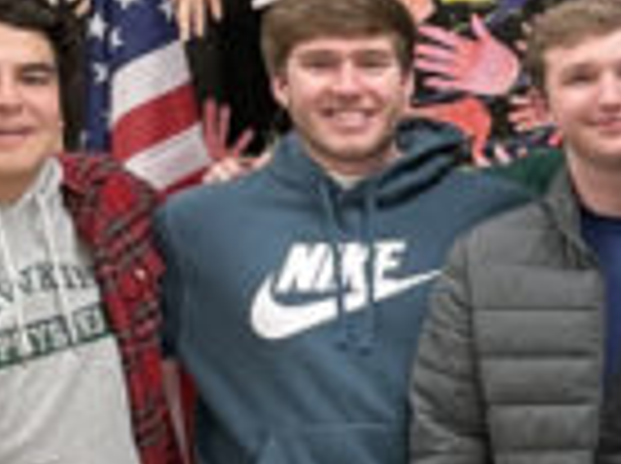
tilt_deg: -5.6
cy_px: 338
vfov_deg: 10.2
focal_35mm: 145
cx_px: 1426
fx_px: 2597
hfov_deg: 11.5
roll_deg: +0.0
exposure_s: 1/60
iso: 125
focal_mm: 4.2
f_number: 1.6
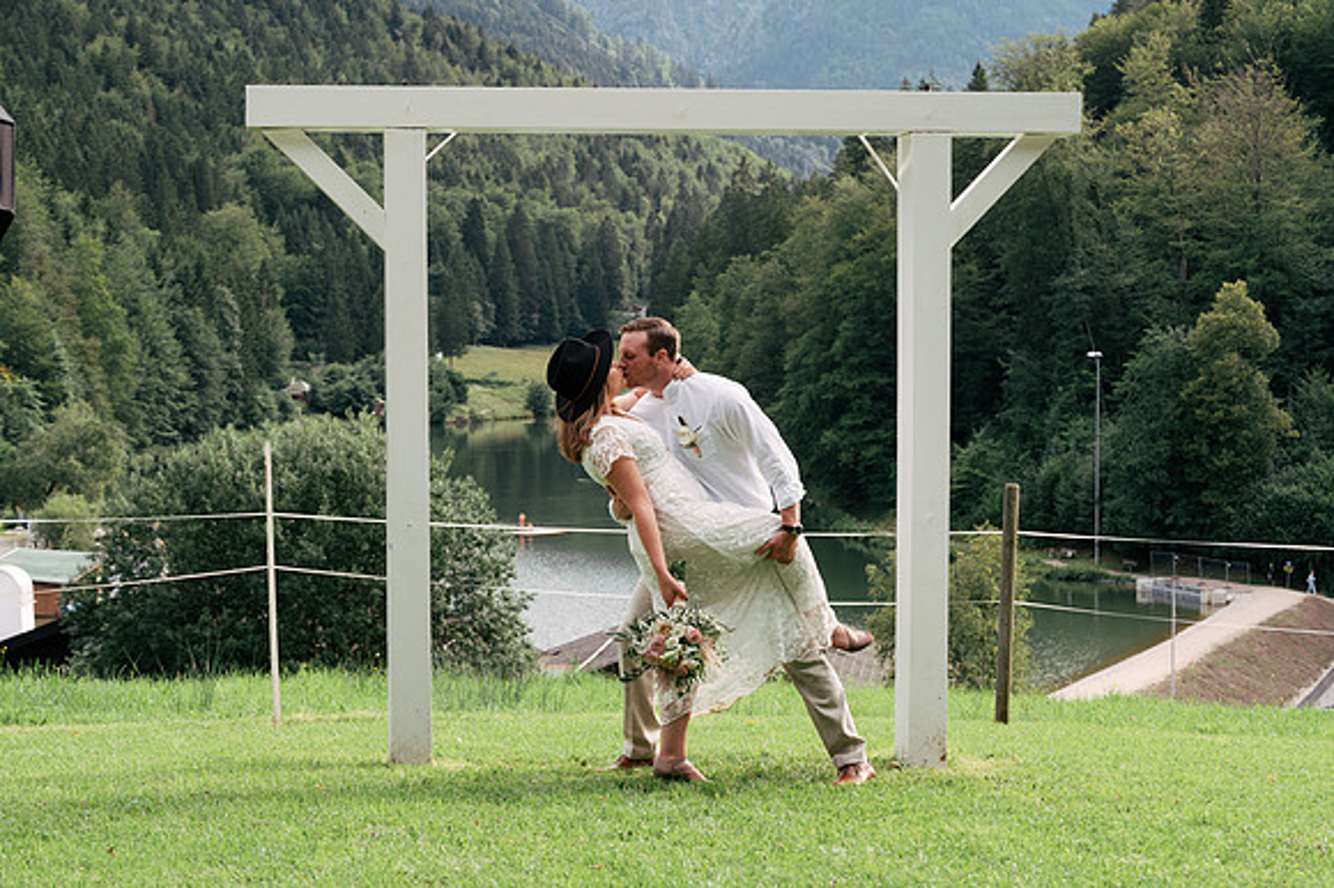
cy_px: 444
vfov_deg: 19.4
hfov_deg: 28.9
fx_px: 2592
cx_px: 667
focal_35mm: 70
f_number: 10
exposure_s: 1/250
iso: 500
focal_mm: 70
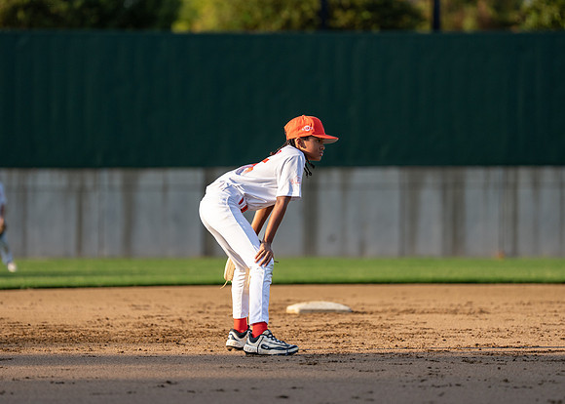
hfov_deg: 7.4
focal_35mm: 272
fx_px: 4361
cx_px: 274
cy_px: 166
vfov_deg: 5.3
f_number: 2.8
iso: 320
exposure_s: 1/3200
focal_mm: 200
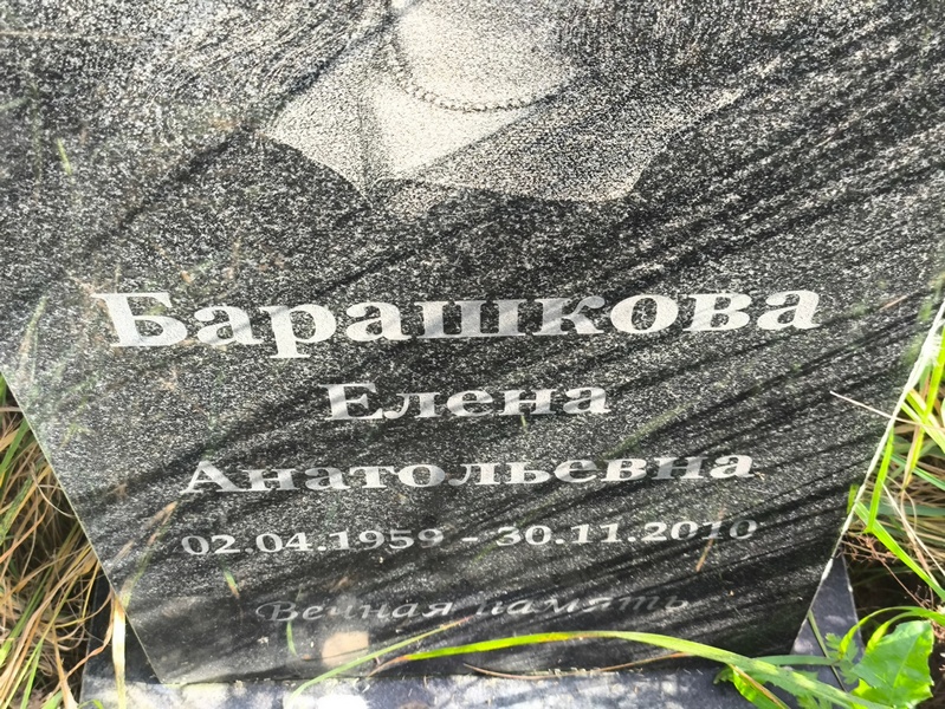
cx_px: 472
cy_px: 354
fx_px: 1366
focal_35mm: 50
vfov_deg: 29.1
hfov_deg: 38.2
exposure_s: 1/100
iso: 80
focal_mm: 4.71
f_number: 1.7
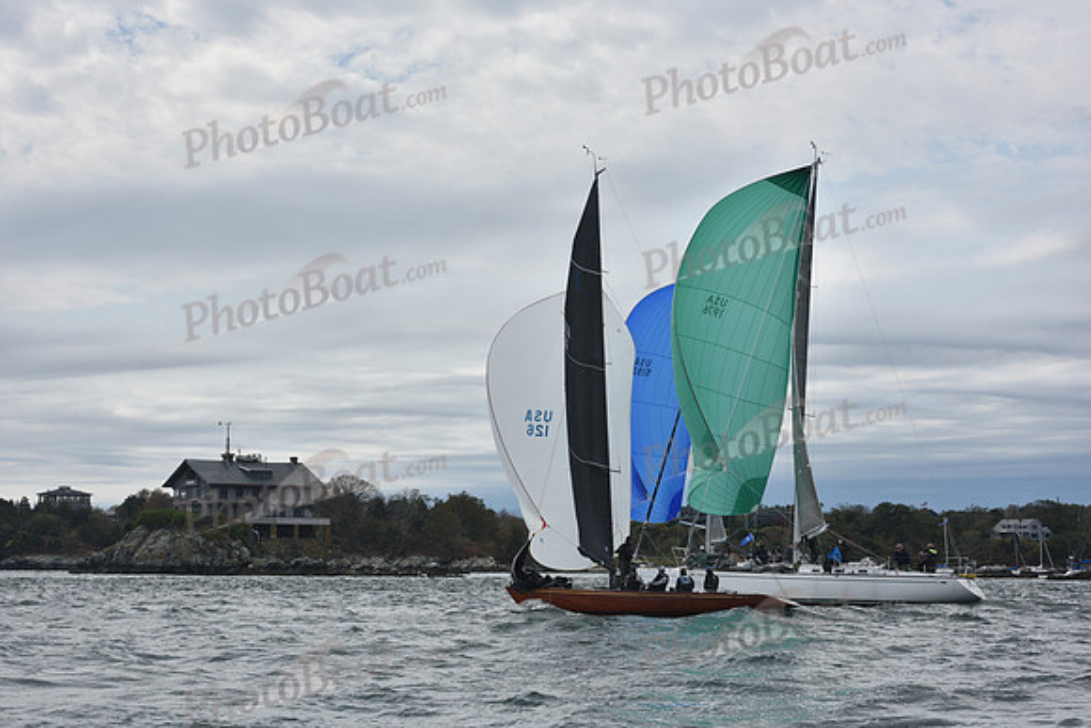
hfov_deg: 25.4
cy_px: 364
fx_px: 2425
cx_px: 546
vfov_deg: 17.1
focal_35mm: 80
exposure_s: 1/1000
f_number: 11
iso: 400
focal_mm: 80
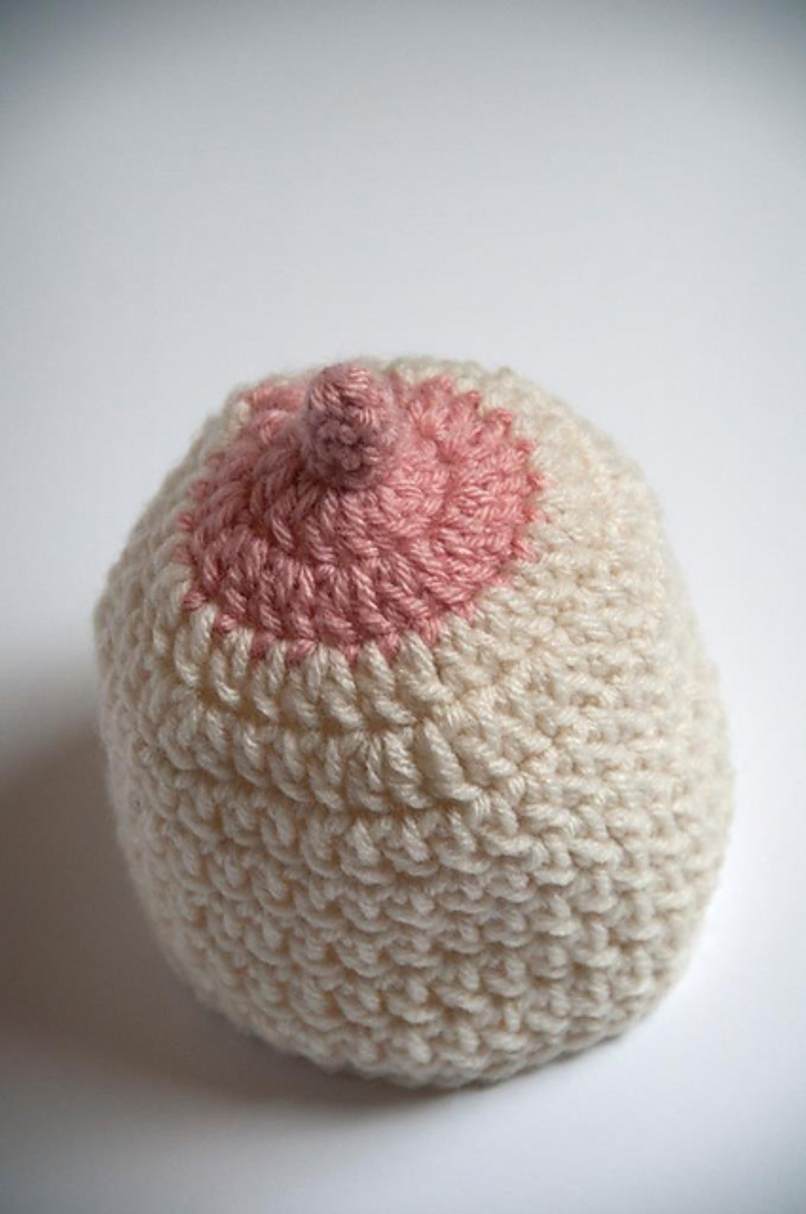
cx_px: 403
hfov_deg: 7.0
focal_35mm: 195
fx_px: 6566
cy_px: 607
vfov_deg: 10.6
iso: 1000
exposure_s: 1/30
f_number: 5.6
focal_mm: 130
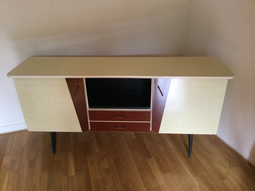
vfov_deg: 45.4
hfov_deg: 58.4
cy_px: 96
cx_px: 128
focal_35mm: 31
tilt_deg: -29.1
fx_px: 228
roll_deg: +1.0
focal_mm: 3.3
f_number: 2.4
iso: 125
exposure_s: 1/33
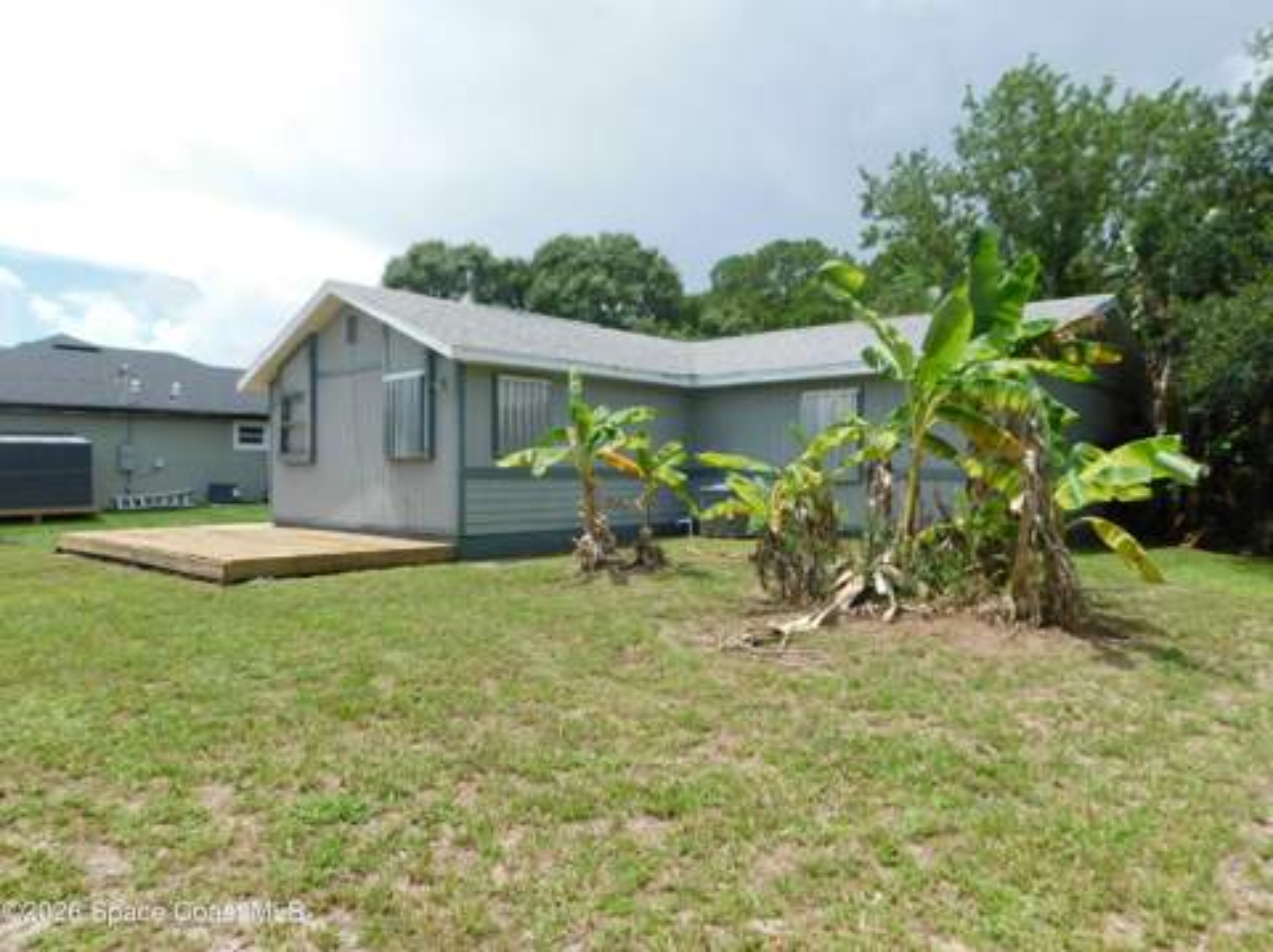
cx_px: 636
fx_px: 882
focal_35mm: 24
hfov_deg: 71.7
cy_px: 476
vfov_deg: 56.7
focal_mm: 4.1
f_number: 3
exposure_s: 1/1000
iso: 125
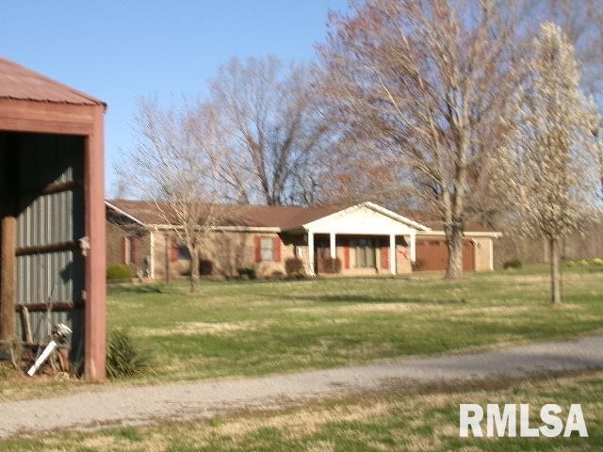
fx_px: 1202
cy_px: 226
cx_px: 302
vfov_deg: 21.3
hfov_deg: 28.2
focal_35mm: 69
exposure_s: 1/50
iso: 100
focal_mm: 12.3
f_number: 13.99
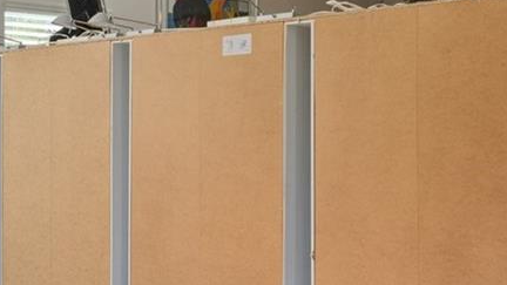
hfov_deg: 28.1
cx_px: -93
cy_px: 133
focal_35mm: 66
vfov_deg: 18.3
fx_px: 887
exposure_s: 1/13
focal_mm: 17
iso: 320
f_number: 8
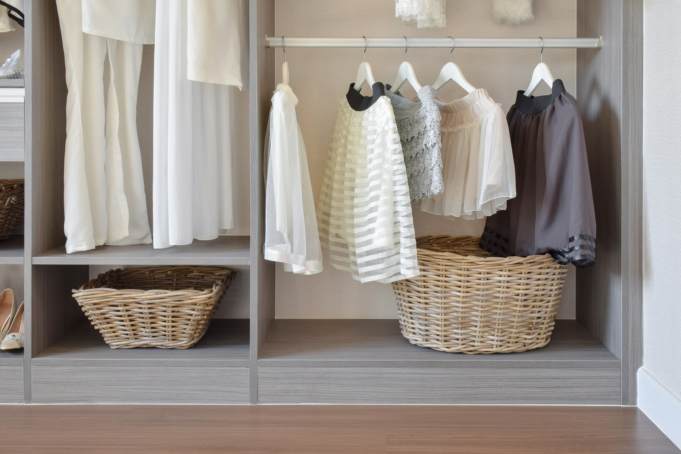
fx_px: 738
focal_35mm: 39
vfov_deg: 34.2
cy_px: 227
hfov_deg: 49.6
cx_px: 340
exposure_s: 1/2
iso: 100
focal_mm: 26
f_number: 13
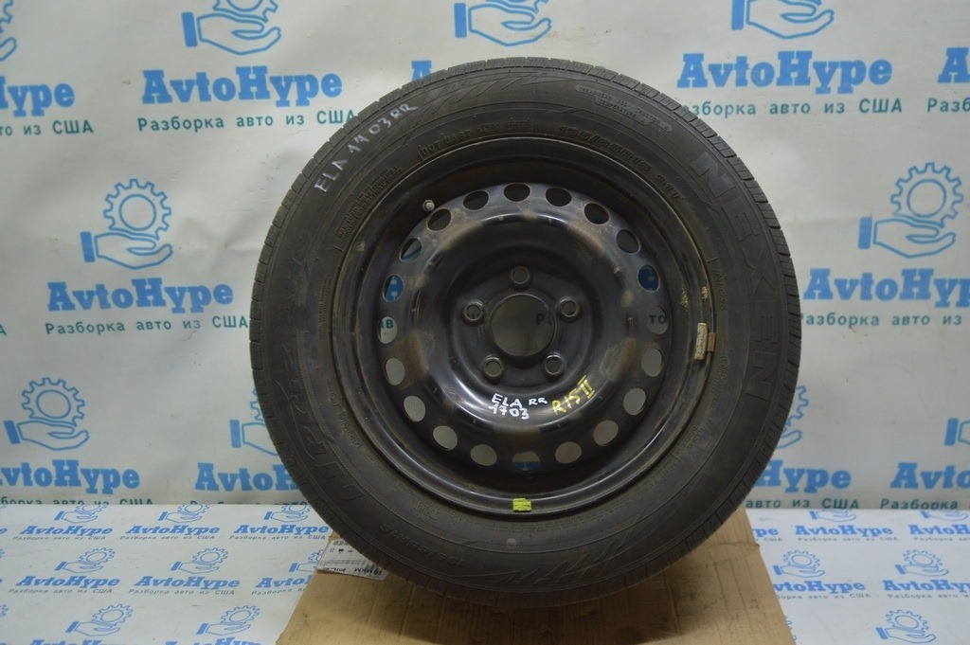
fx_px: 888
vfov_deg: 39.9
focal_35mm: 33
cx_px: 485
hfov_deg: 57.3
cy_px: 322
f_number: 3.8
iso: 400
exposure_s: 1/80
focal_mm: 22
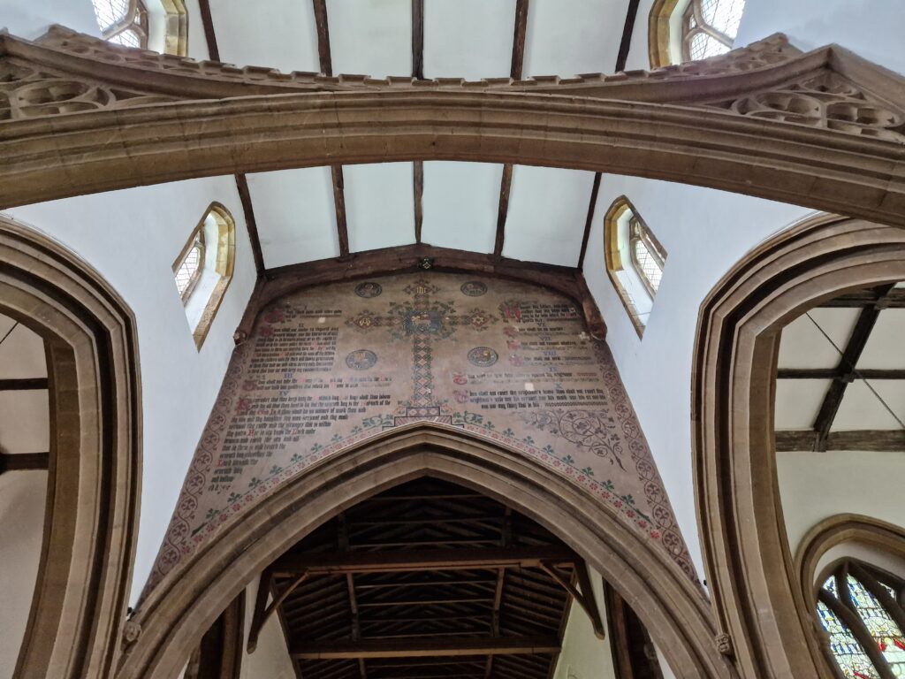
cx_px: 452
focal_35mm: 23
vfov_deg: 58.9
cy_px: 340
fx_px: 601
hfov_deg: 73.9
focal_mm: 5.4
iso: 640
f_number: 1.8
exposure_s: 1/100
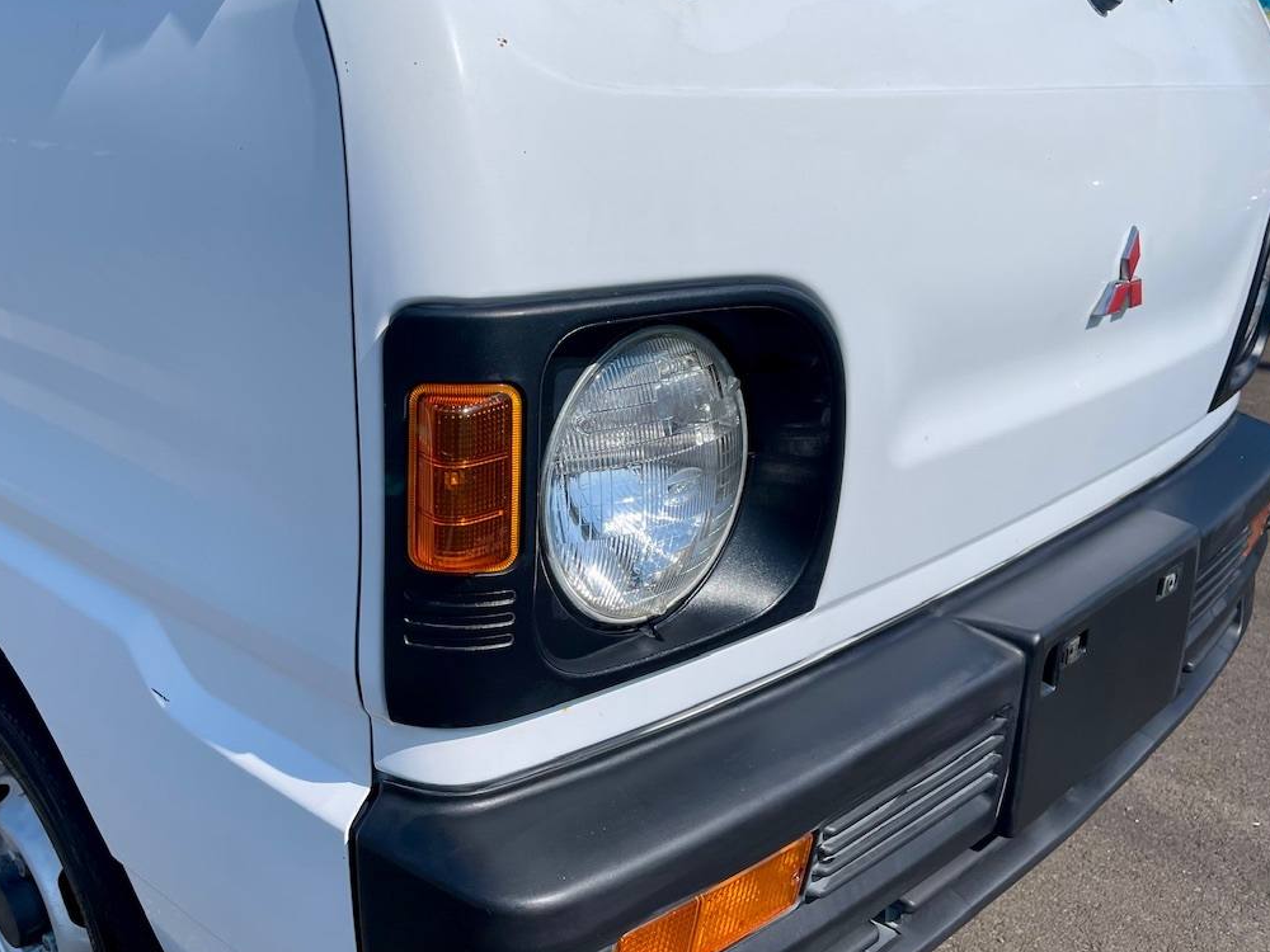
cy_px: 495
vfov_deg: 44.2
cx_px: 516
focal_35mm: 32
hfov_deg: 56.4
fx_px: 1174
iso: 32
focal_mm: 5.1
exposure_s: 1/7407
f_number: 1.6
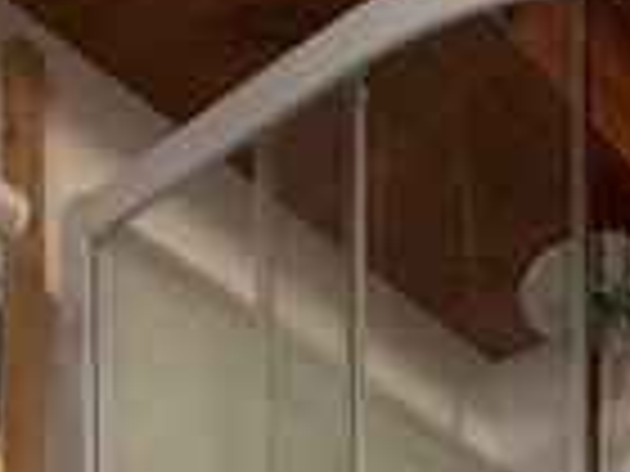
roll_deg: +0.4
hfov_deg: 24.0
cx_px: 513
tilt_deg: +0.3
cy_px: 1209
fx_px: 1456
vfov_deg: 12.9
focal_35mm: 80
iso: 250
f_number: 2.2
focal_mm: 2.22
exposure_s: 1/121
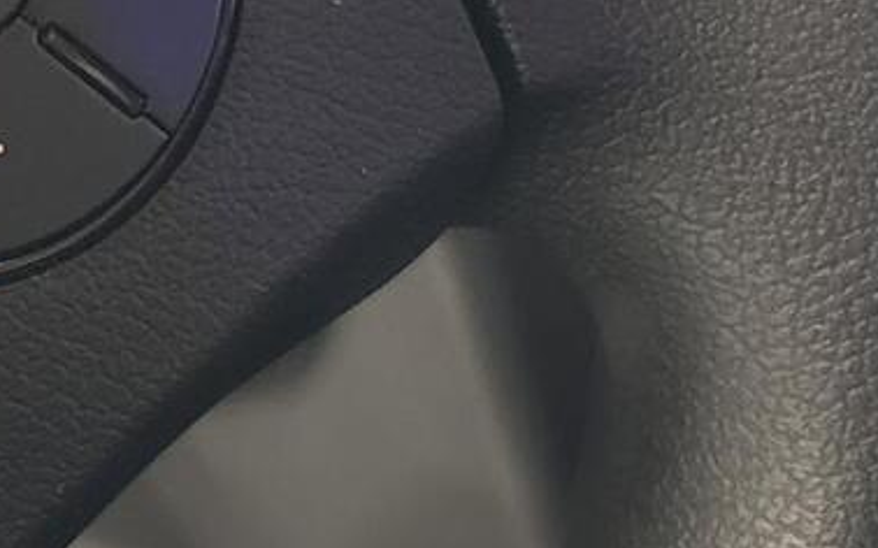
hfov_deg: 18.8
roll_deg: +0.5
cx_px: -177
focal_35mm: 105
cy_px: -123
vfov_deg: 12.2
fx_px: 2512
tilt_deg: -40.6
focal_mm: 5.96
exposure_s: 1/25
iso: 500
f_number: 1.6
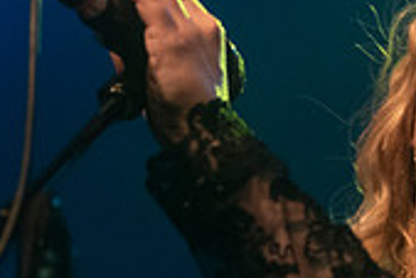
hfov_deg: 5.2
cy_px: 144
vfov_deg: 3.5
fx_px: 4615
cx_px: 229
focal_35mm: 399
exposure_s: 1/160
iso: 2500
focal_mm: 116
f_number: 3.2
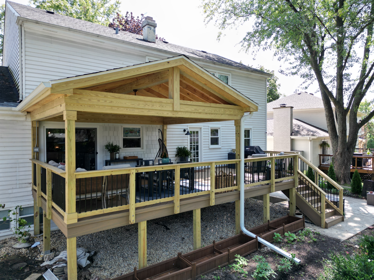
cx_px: 187
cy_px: 140
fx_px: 259
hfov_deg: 71.6
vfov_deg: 56.8
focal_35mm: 24
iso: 100
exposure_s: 1/500
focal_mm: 6.72
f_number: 1.7
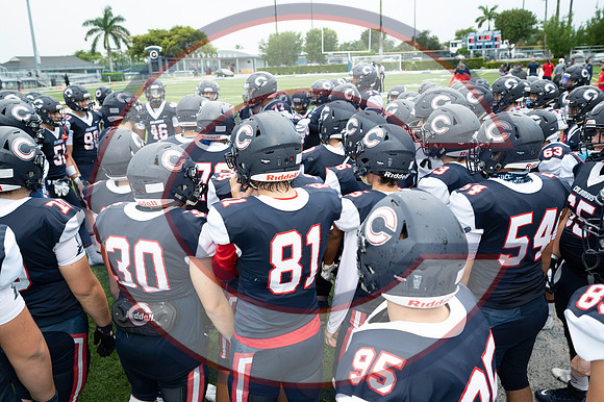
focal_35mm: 30
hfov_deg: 62.0
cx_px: 302
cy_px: 201
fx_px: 503
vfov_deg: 43.6
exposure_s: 1/200
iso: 720
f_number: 4
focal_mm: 30
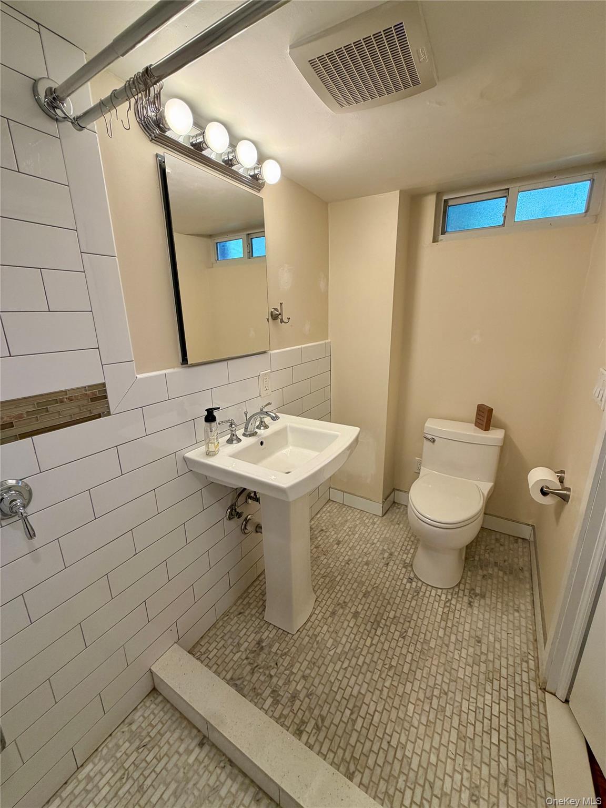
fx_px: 327
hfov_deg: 85.7
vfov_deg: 102.1
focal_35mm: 14
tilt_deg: -15.7
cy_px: 404
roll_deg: +0.9
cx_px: 303
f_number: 2.2
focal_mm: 2.22
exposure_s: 1/120
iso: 125
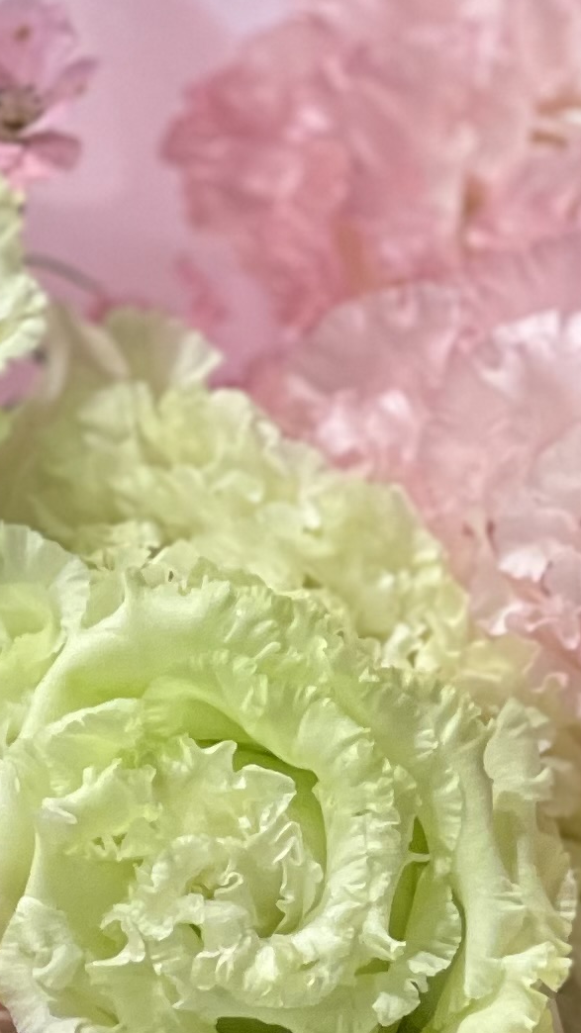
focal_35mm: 324
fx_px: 8877
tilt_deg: -27.4
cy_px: 1316
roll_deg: -1.1
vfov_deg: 6.6
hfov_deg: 3.7
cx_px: 176
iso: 125
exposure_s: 1/33
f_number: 2.8
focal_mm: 9
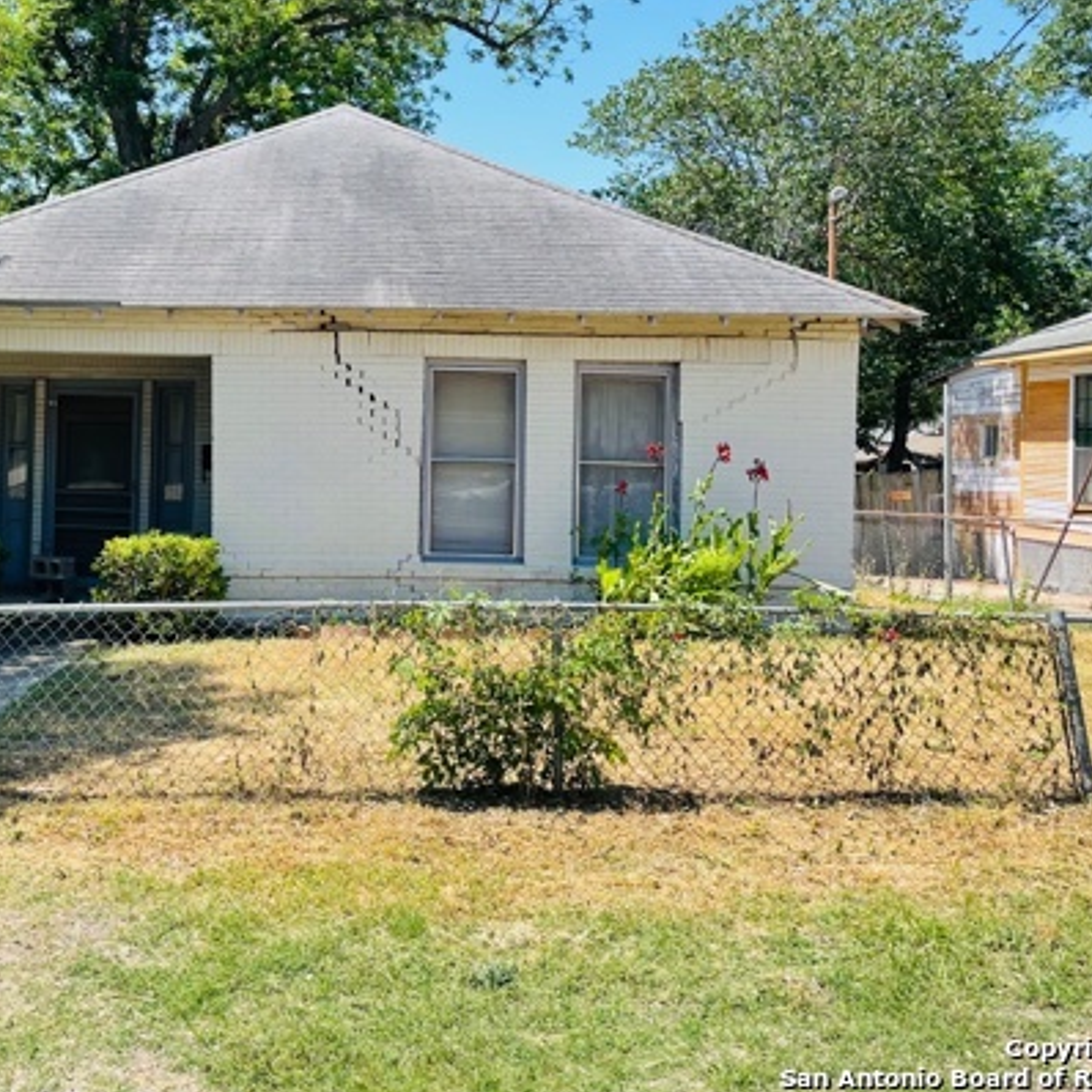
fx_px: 1321
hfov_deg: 44.1
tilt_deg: +0.8
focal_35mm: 37
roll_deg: -1.1
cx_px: 340
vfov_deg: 44.7
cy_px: 436
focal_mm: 4.2
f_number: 1.6
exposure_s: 1/602
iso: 32
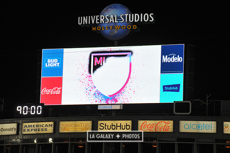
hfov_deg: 11.4
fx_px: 1149
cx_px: 115
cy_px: 76
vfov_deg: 7.6
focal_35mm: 180
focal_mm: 180
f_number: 9
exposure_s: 1/320
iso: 1600
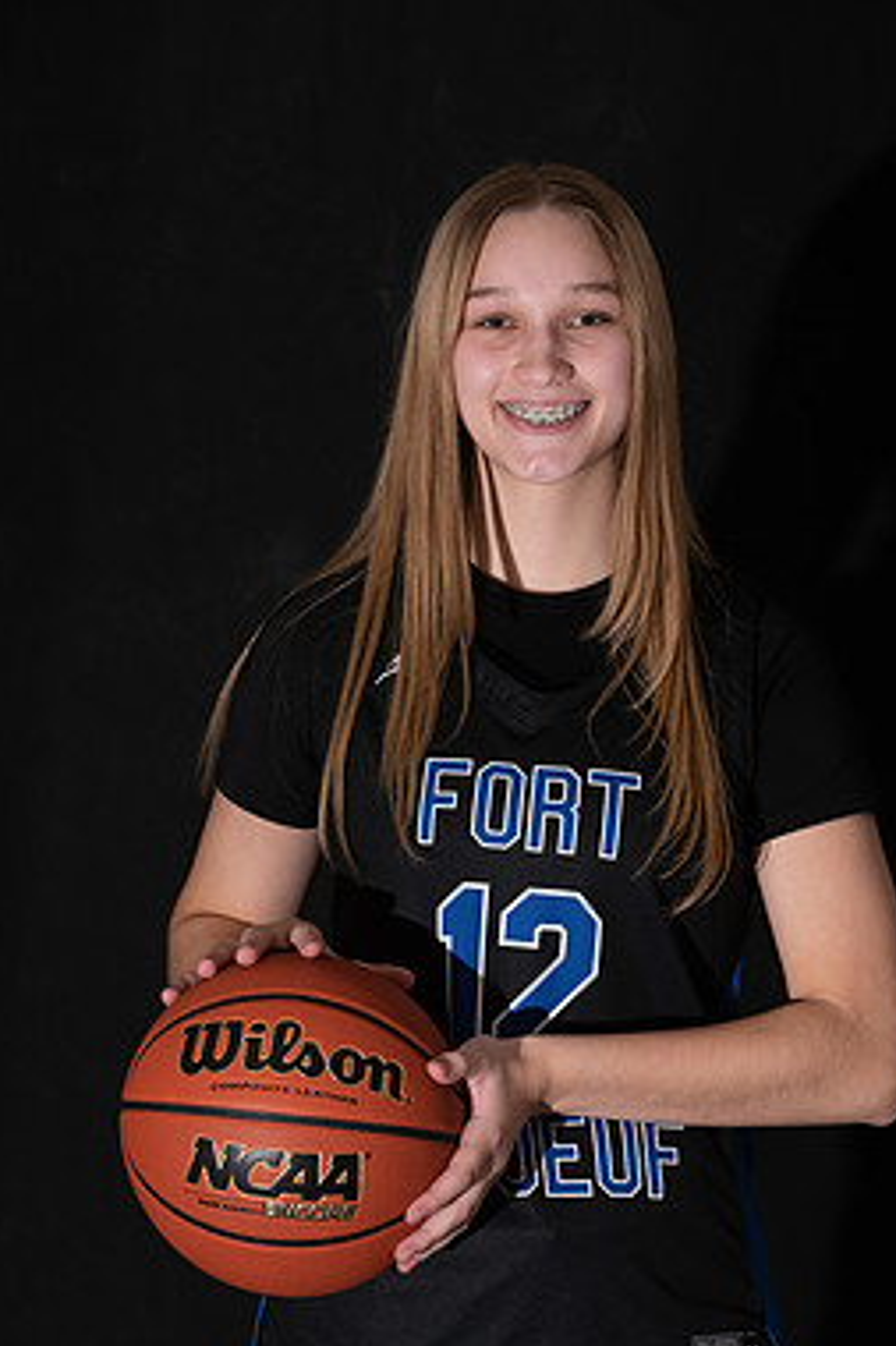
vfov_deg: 12.8
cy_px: 733
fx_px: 5978
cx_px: 506
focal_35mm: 160
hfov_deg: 8.6
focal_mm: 135
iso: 160
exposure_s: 1/200
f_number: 8
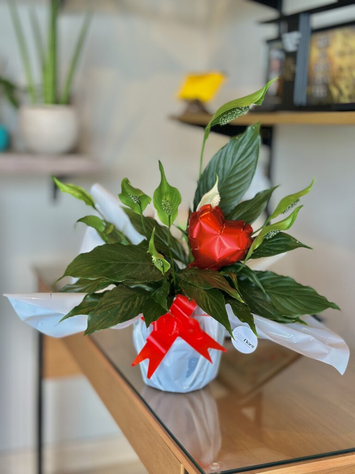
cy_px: 237
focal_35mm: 48
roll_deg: -3.5
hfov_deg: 30.3
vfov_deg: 39.7
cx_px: 178
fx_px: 656
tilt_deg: -10.4
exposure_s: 1/170
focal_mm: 6.86
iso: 80
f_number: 1.78
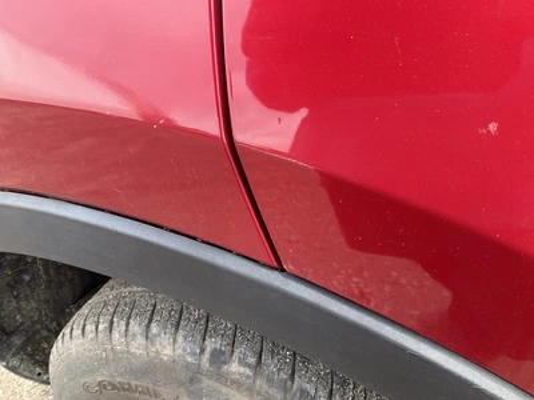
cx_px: 267
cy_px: 200
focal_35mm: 29
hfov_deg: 61.7
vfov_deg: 48.2
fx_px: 447
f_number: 1.8
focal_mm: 3
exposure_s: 1/236
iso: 25
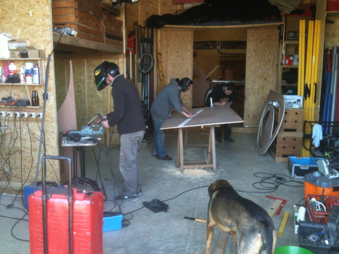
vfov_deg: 40.7
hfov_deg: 52.6
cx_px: 170
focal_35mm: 35
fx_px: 343
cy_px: 127
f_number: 2.8
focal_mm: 3.85
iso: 80
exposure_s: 1/24
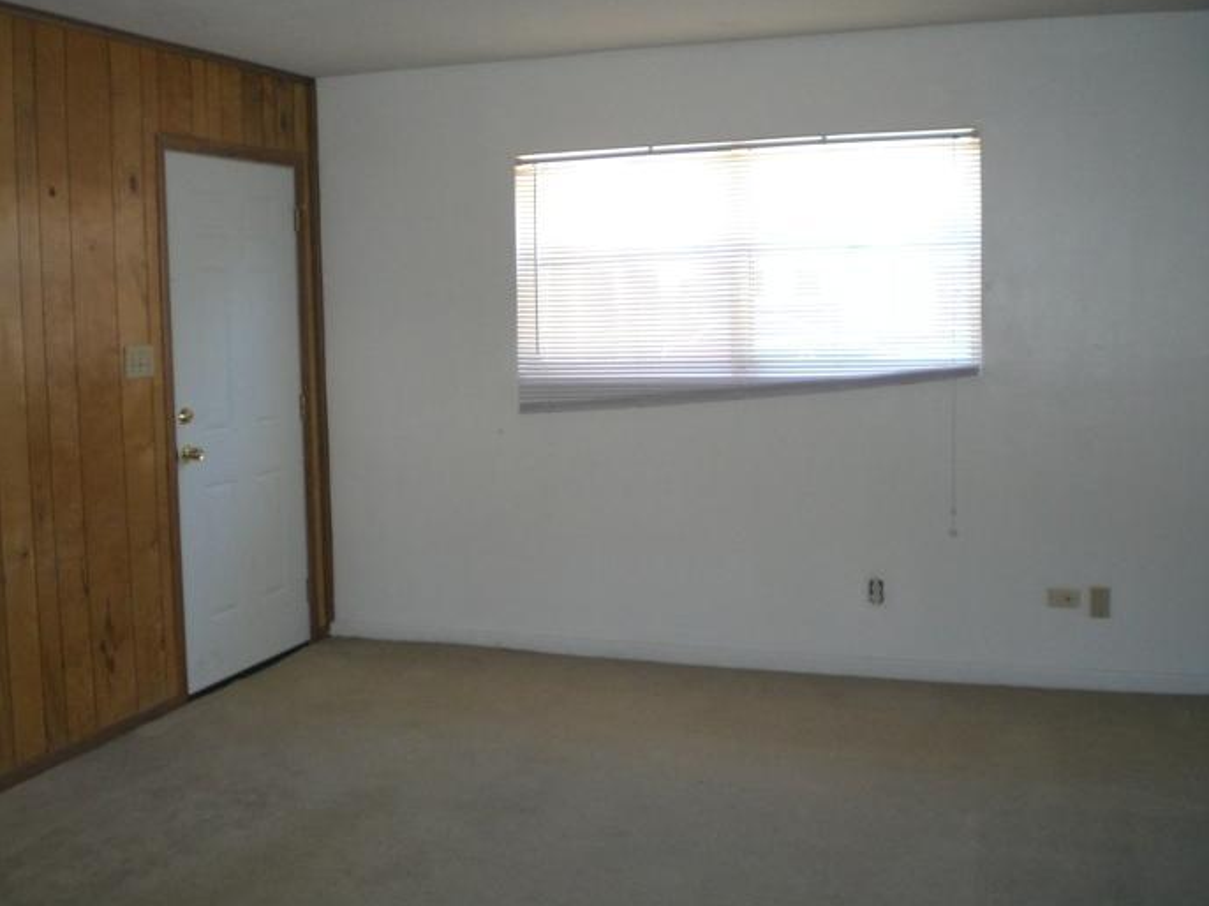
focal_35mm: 39
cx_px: 590
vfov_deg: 36.8
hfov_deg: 47.9
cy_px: 457
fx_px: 1362
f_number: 3.1
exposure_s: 1/60
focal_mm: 6.3
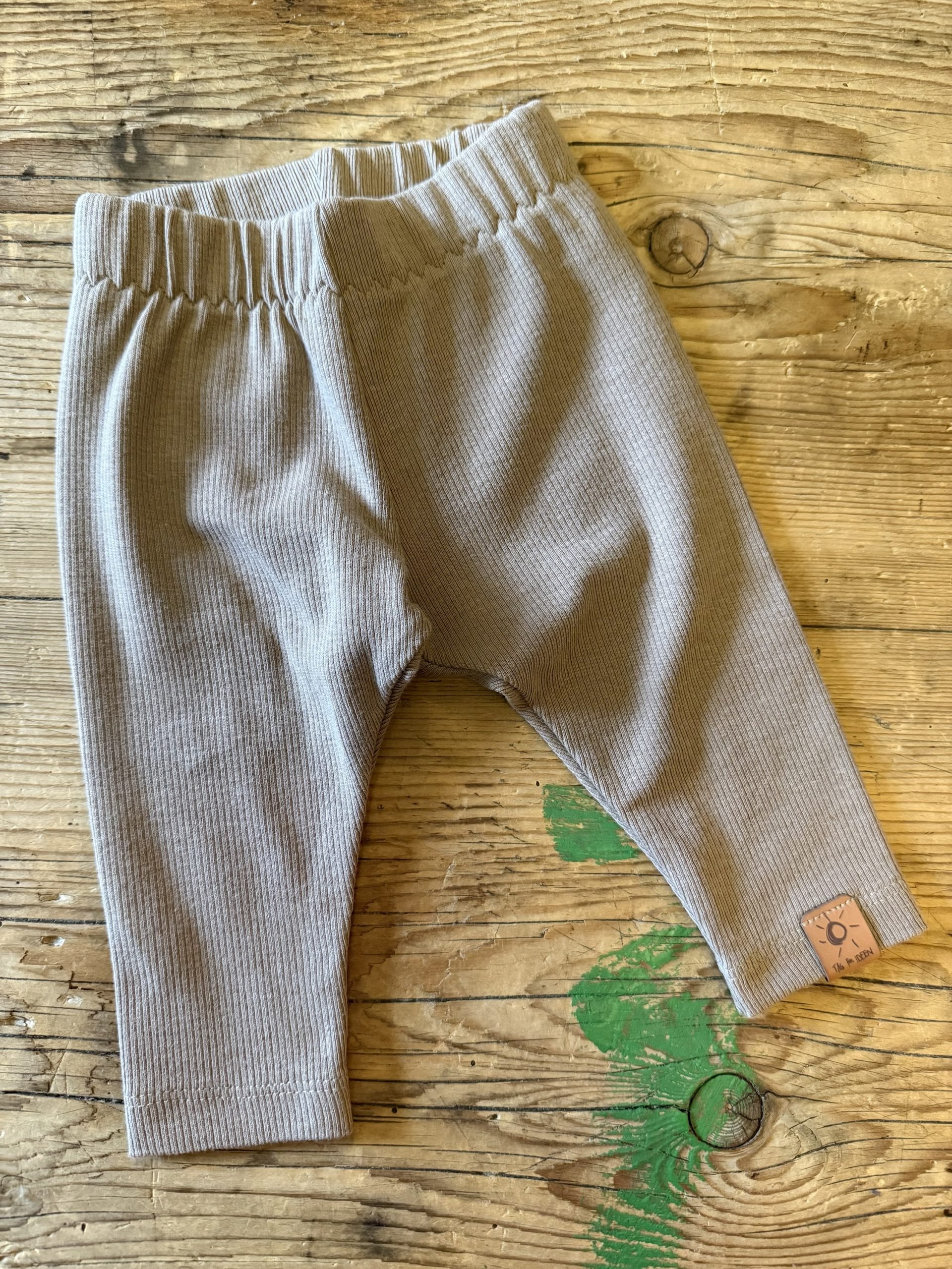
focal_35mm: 24
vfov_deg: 71.6
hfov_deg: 56.8
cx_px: 476
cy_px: 634
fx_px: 880
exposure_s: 1/60
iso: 640
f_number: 1.78
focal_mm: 6.76
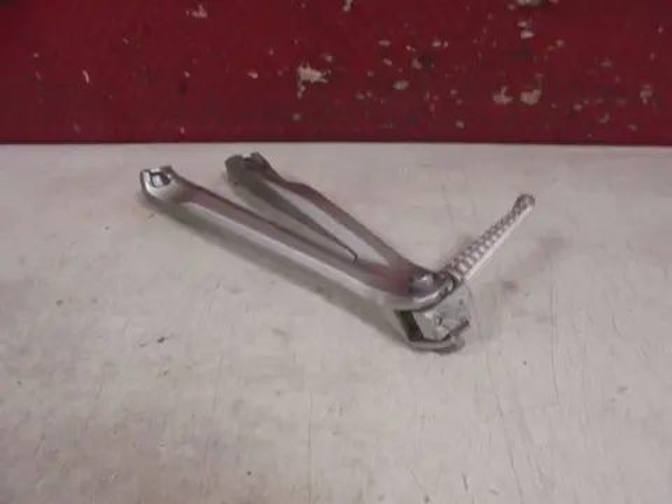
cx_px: 336
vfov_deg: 53.1
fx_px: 505
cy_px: 252
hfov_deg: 67.3
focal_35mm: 26
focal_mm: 4.6
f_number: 3.5
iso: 320
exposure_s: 1/30
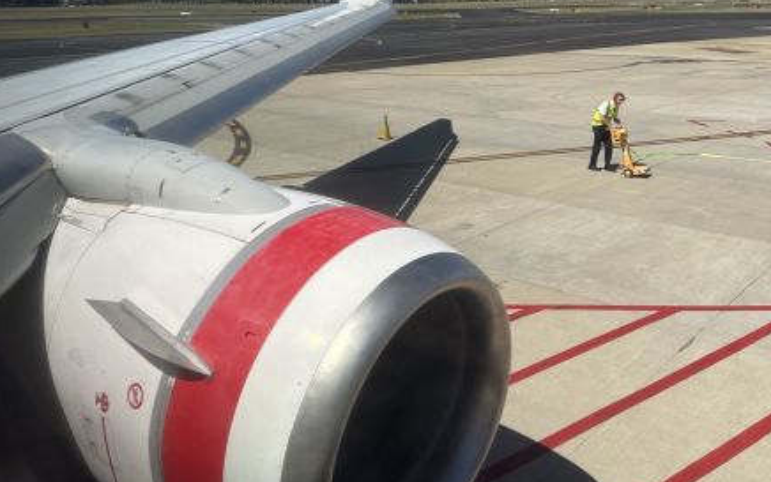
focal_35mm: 35
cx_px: 393
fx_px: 736
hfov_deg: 55.3
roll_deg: -0.2
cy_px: 185
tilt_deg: -13.3
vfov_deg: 36.1
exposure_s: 1/6211
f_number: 1.78
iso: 80
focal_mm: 6.86
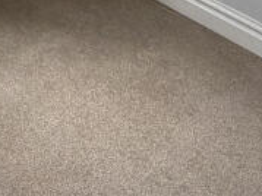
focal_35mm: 80
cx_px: 26
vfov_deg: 14.4
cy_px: -225
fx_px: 605
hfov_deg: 23.8
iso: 250
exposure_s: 1/121
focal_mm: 2.22
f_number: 2.2
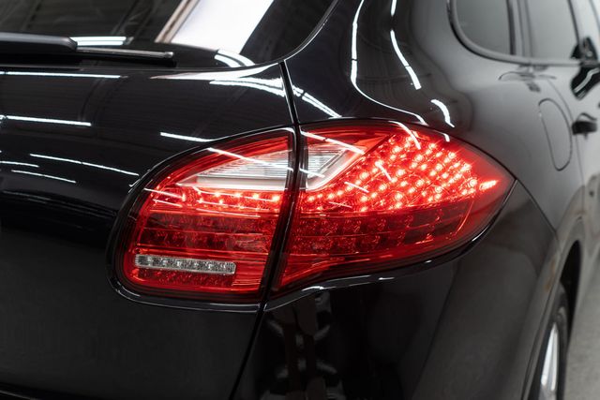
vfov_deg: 31.9
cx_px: 300
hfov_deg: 46.4
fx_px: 700
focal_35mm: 42
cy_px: 200
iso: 200
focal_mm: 28
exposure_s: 1/50
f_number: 3.2
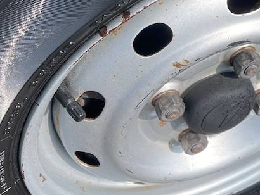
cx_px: 186
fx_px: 586
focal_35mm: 78
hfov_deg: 24.8
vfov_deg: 18.5
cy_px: 5
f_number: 1.6
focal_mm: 5.1
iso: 32
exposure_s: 1/1175
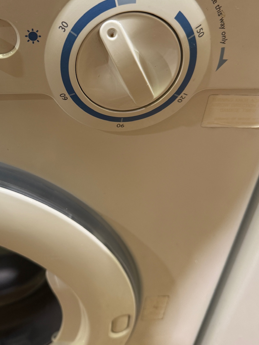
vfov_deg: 54.6
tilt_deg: -33.5
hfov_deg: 42.3
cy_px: 125
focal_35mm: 33
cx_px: 83
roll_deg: -0.9
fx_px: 329
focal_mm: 6.76
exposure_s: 1/50
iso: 160
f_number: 1.78
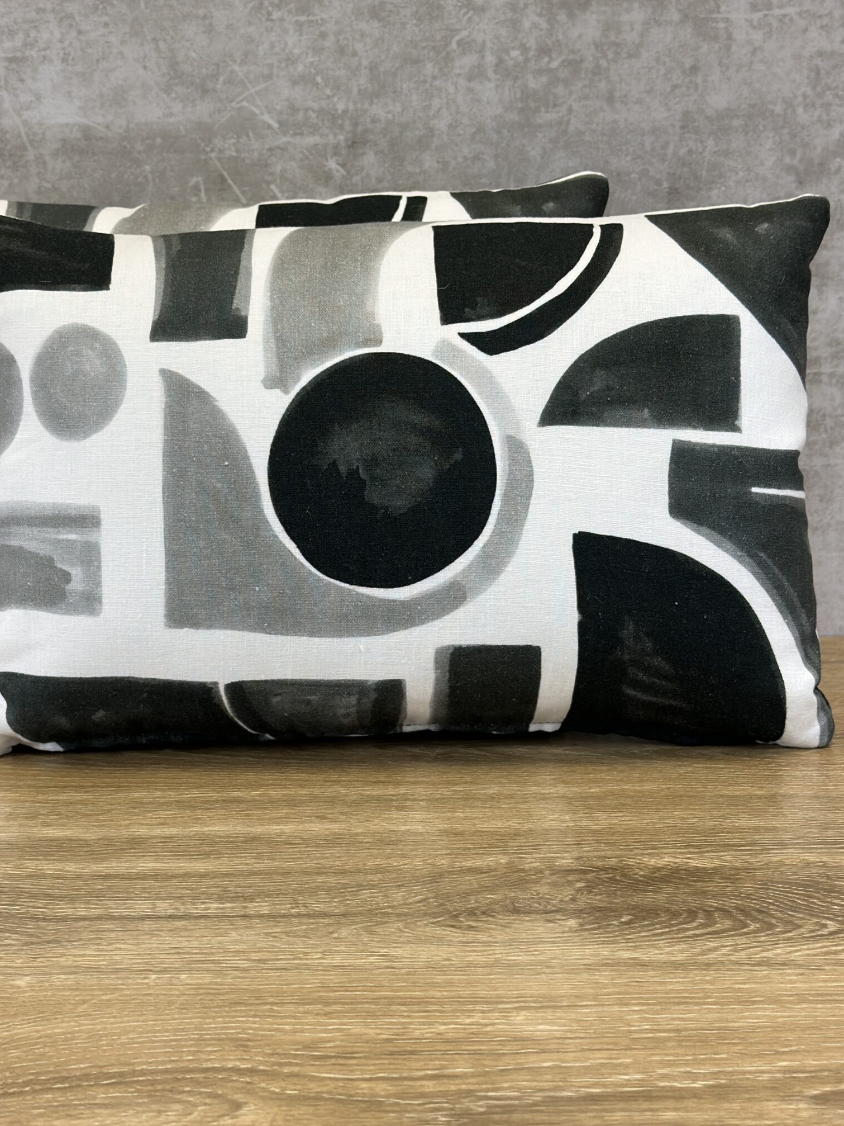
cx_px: 334
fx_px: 1983
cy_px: 611
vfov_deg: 31.7
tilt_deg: -12.9
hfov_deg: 24.0
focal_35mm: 61
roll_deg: +1.4
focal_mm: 6.86
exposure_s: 1/150
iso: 64
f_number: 1.78
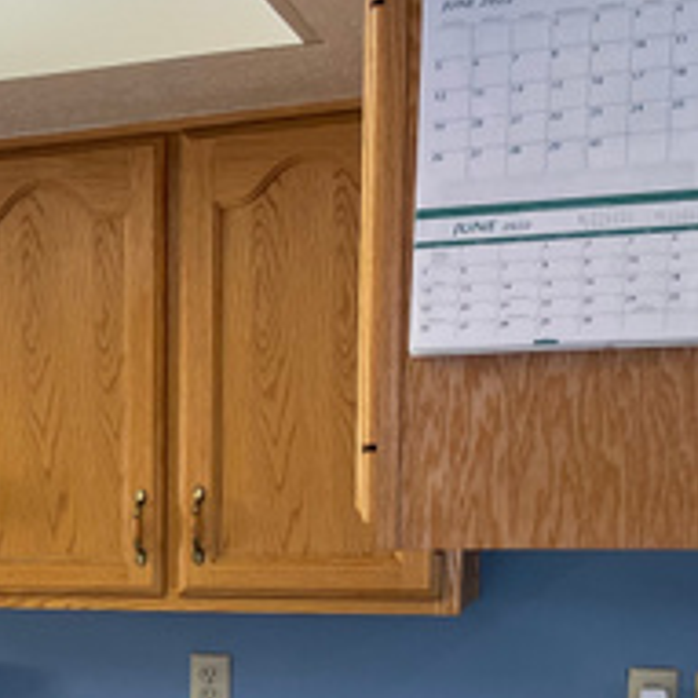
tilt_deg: -6.4
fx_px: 1757
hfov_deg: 19.8
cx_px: -311
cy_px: 665
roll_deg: +1.0
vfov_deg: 21.8
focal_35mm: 77
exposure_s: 1/120
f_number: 1.6
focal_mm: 4.2
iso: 64
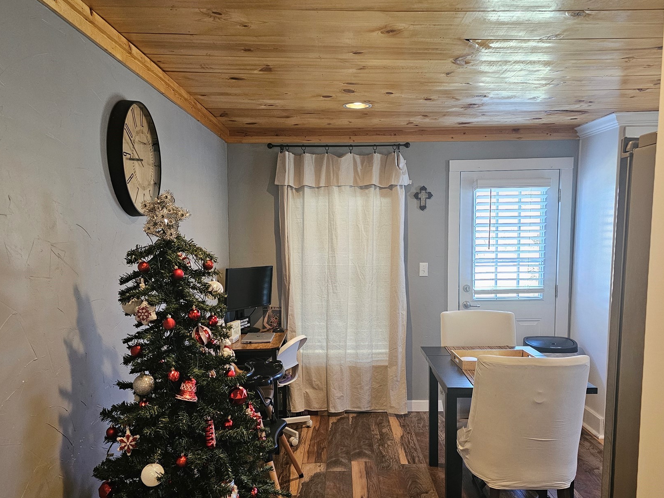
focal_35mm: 29
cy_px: 286
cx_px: 335
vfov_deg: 48.1
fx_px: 556
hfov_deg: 61.7
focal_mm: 6.3
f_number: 1.7
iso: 640
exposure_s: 1/120
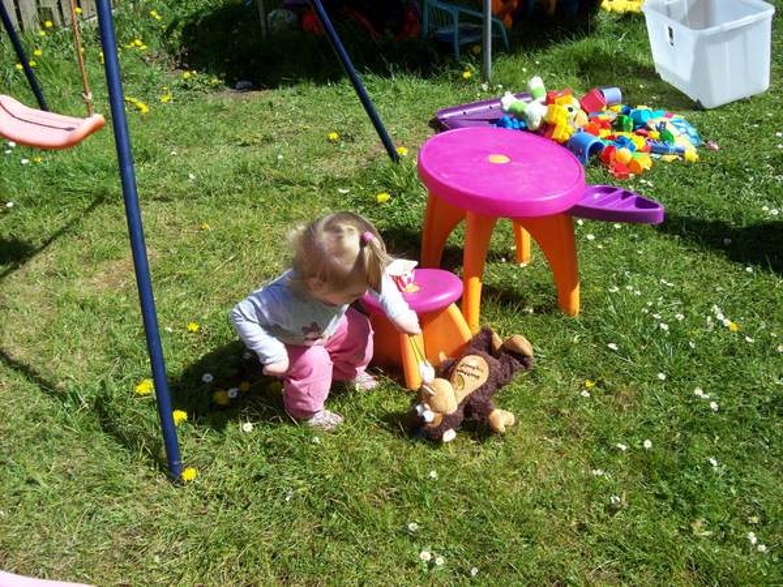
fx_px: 814
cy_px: 294
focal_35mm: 36
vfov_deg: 39.7
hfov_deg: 51.4
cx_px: 392
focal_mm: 6
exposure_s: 1/419
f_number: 4.8
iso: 80
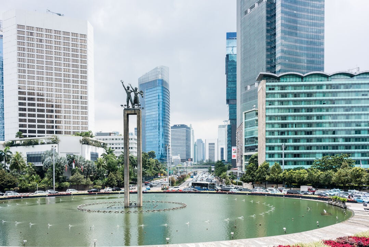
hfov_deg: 54.4
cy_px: 124
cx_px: 184
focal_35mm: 35
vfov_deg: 37.9
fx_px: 359
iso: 400
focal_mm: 35
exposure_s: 1/2000
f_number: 4
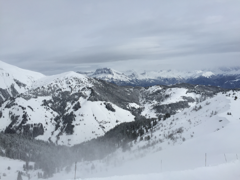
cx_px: 120
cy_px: 90
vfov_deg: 48.2
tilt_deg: -4.1
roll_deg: +1.3
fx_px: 201
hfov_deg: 61.7
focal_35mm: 29
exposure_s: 1/6623
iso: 32
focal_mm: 4.15
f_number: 2.2
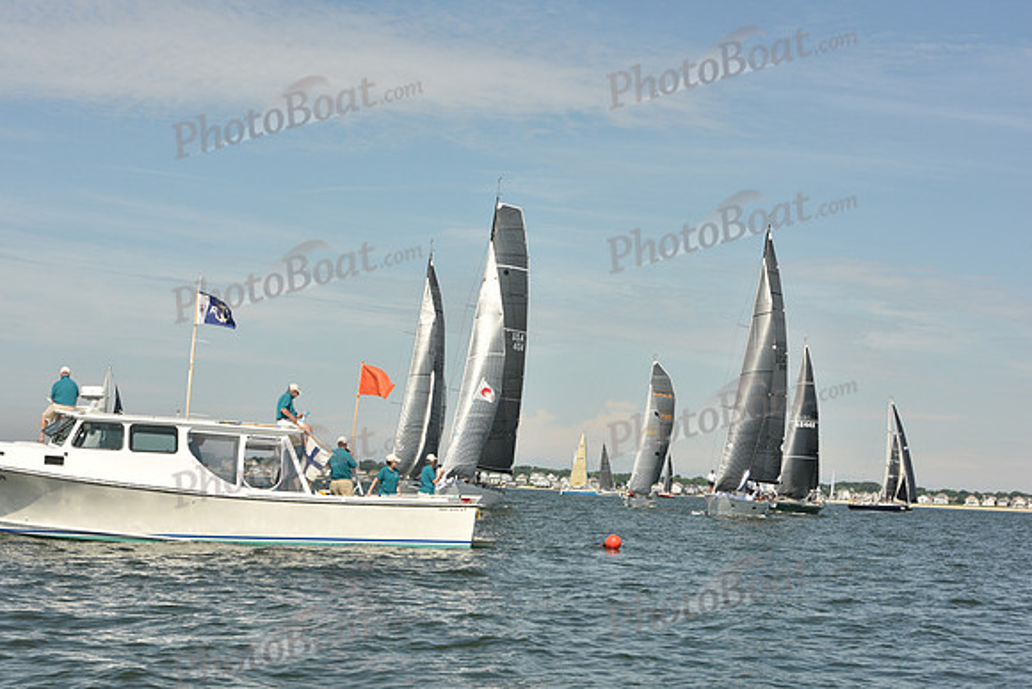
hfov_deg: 28.8
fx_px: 2007
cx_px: 516
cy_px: 344
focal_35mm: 70
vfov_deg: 19.5
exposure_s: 1/640
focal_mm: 70
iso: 320
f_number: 14
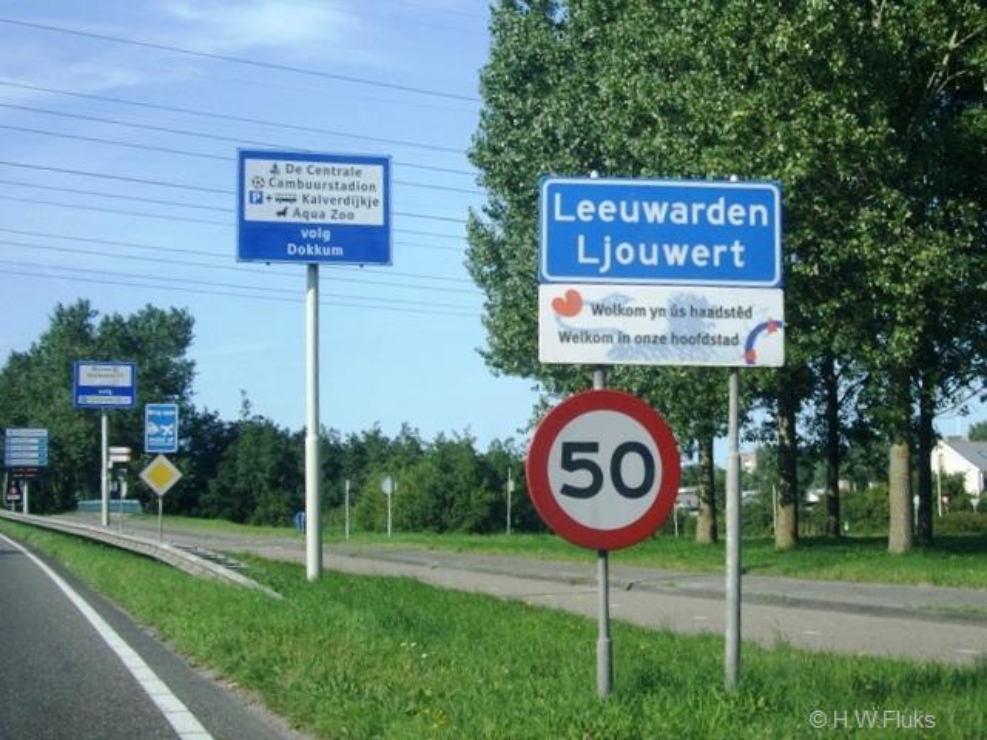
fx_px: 1083
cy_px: 370
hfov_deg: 49.0
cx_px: 494
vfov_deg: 37.7
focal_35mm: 38
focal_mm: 7.9
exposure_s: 1/500
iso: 64
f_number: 2.8
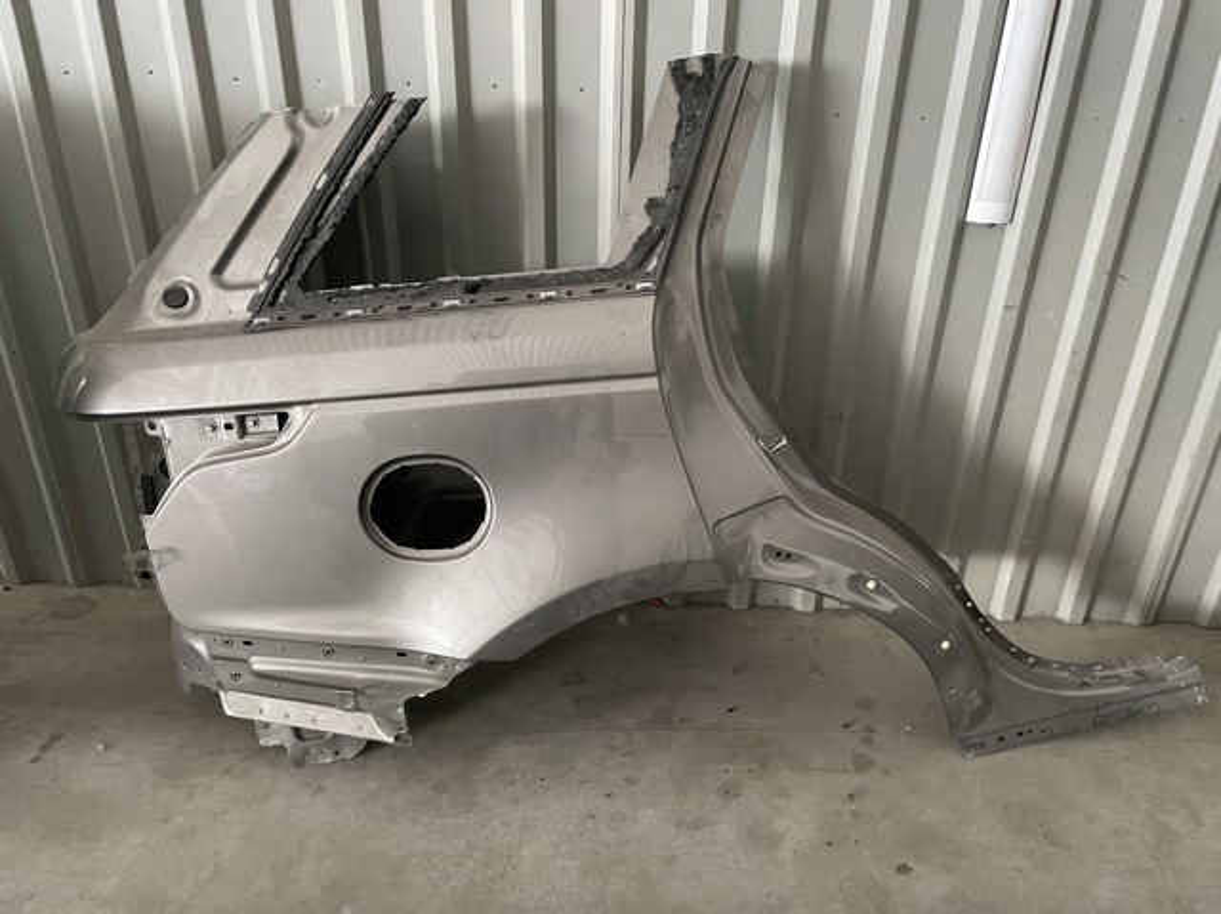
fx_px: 916
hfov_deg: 67.3
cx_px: 610
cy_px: 457
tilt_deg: -28.4
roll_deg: -0.8
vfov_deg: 53.0
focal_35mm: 26
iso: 500
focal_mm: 4.2
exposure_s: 1/52
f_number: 1.6
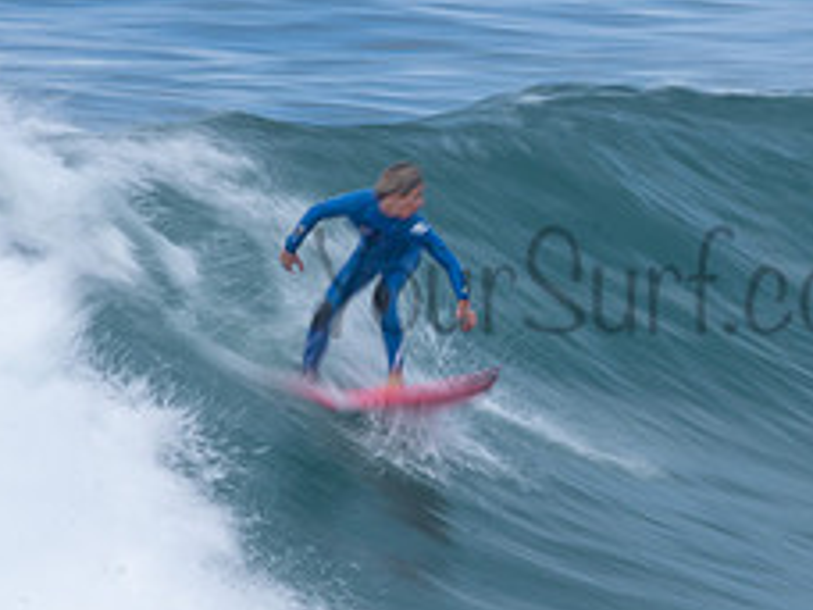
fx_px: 43168
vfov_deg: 0.8
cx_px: 681
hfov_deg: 1.1
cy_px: 251
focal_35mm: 1838
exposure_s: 1/20
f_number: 25
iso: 100
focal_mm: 500
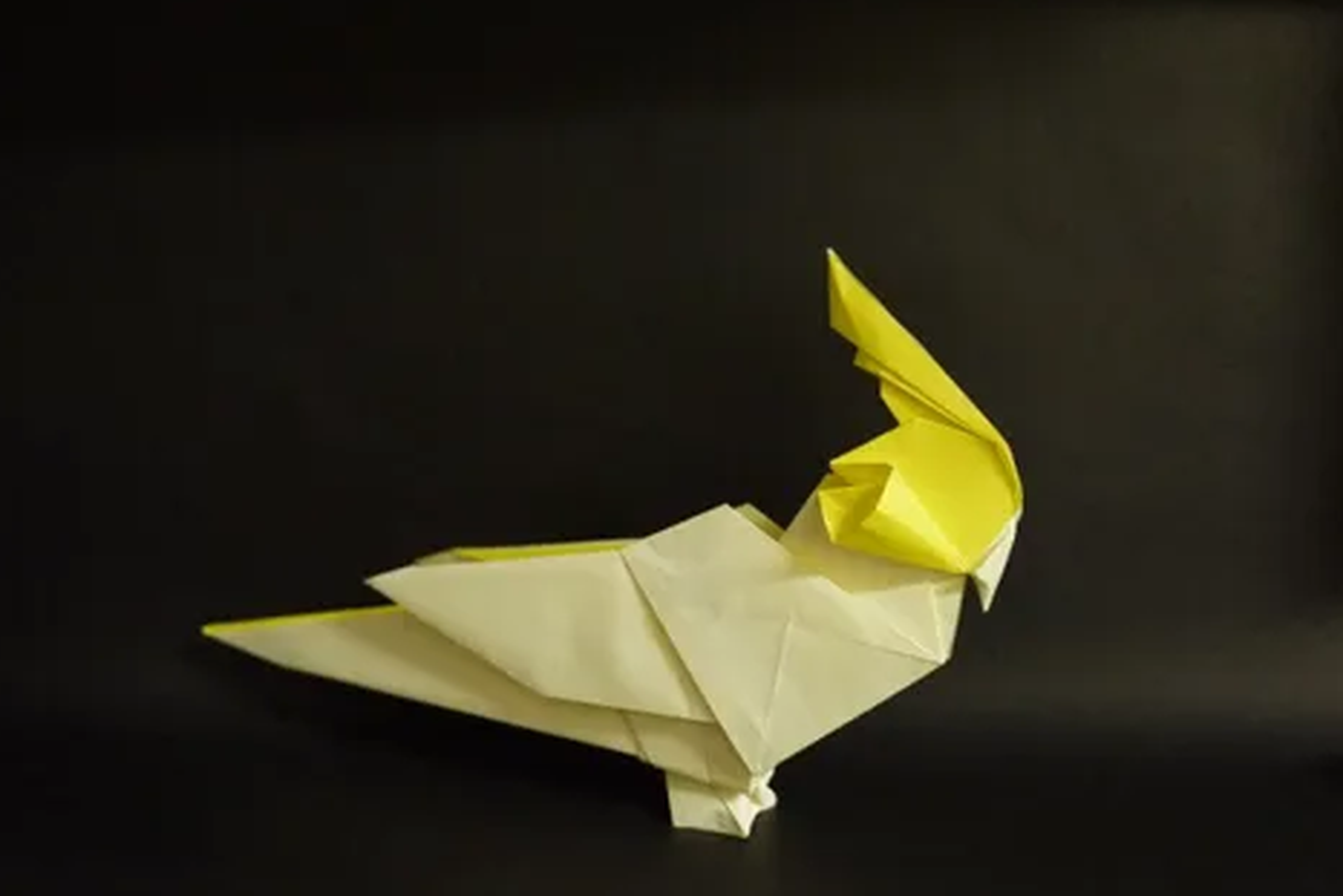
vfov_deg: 43.6
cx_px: 669
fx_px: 1119
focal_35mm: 30
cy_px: 452
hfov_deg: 61.9
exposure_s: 1/40
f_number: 2.5
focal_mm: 14
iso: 1600
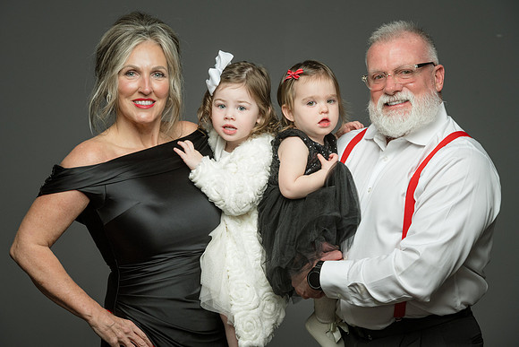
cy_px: 169
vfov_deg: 9.6
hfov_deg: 14.3
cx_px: 253
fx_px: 2071
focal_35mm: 144
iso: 400
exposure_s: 1/160
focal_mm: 140
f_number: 9
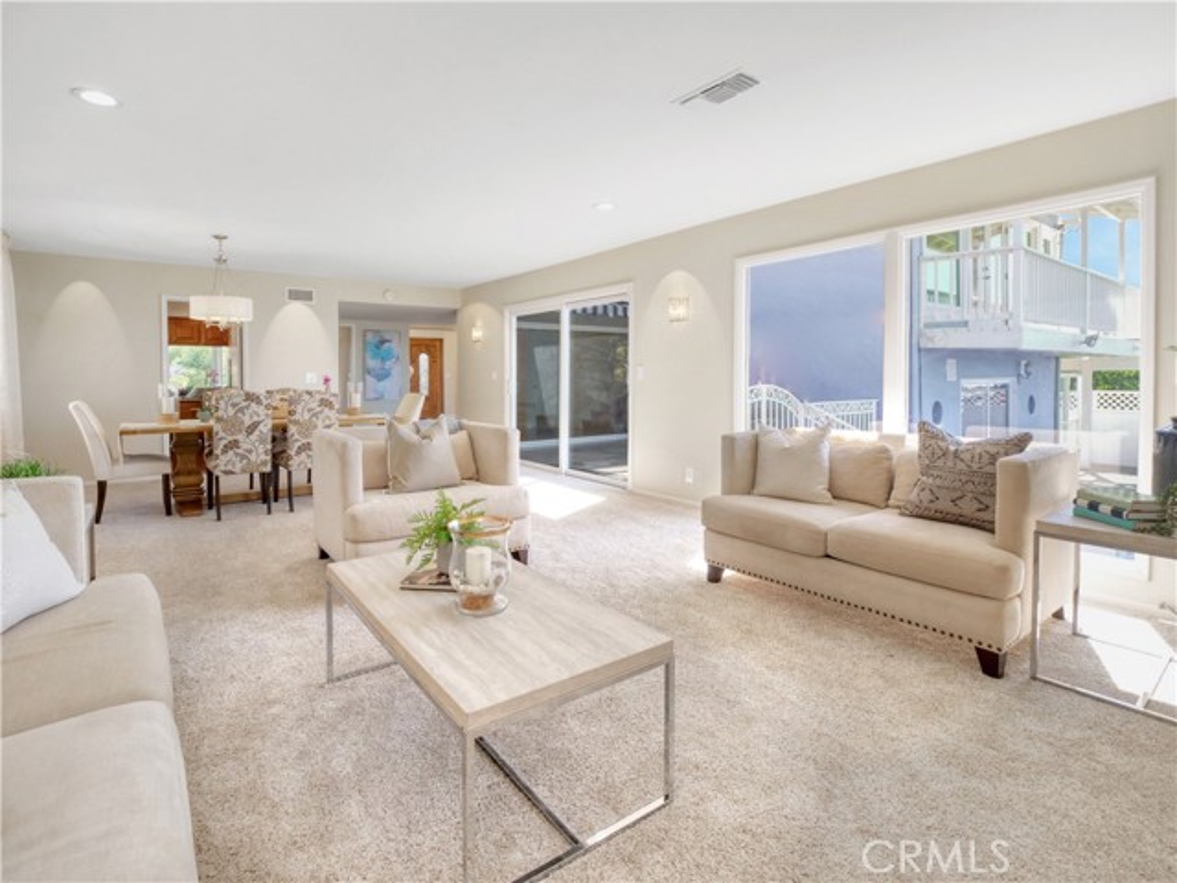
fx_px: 544
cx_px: 588
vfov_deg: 78.1
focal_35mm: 16
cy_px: 442
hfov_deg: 94.5
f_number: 8
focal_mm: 8
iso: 1600
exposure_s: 1/320
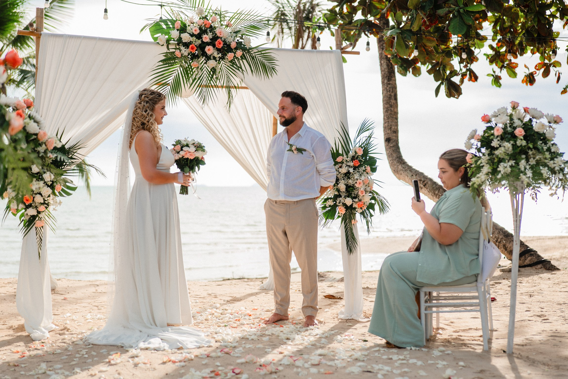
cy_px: 190
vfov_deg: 26.2
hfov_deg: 38.4
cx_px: 285
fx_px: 814
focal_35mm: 52
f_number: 2.2
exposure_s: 1/400
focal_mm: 50
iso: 100
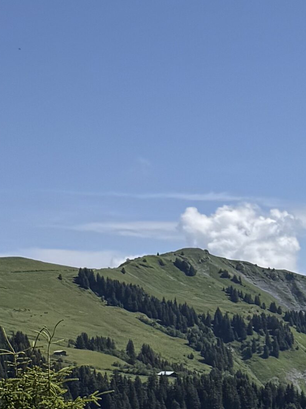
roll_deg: +2.3
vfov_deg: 15.0
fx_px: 1521
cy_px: 426
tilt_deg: -2.2
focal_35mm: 129
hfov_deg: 9.8
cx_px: 786
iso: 80
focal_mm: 6.76
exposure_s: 1/6410
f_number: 1.78
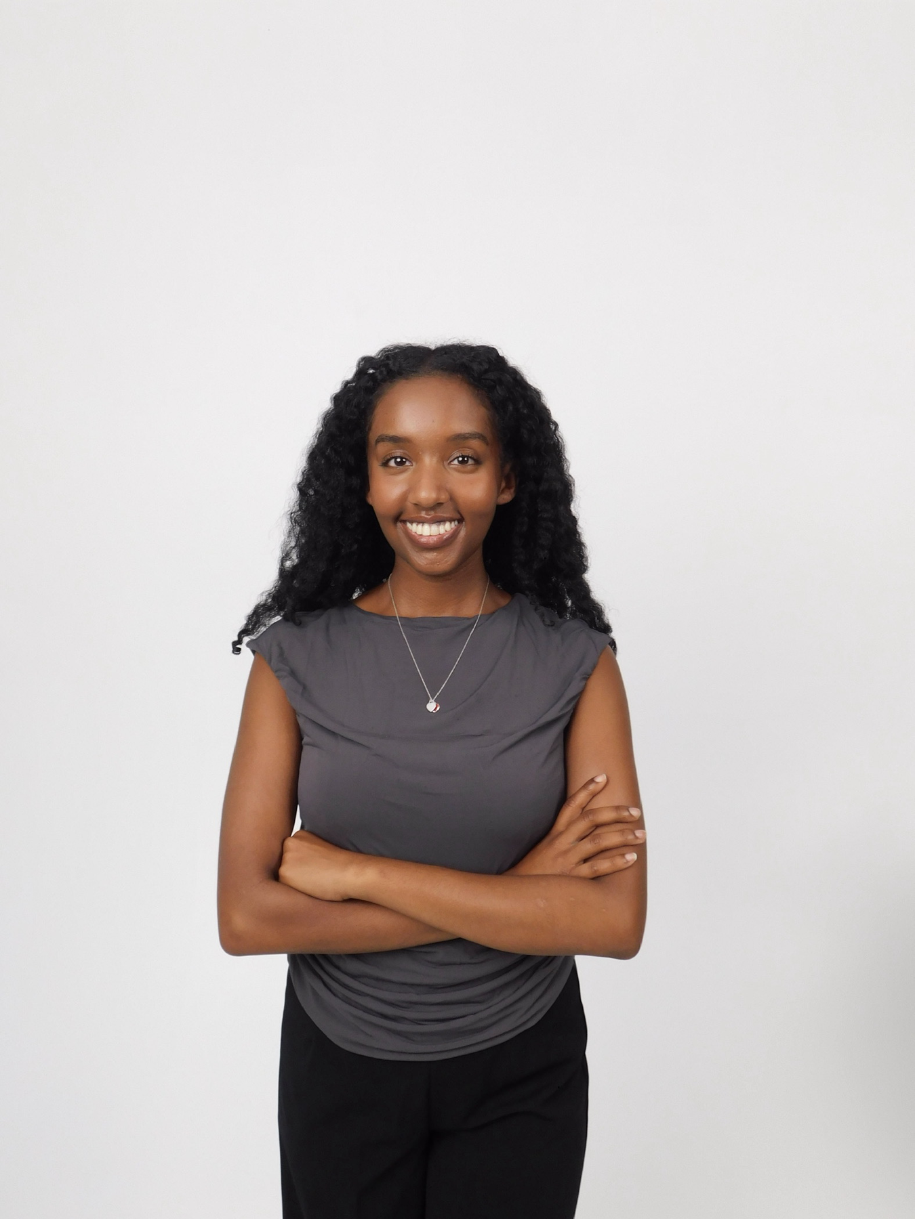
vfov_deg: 60.0
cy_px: 610
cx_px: 458
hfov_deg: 46.8
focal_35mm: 30
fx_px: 1057
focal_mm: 5.3
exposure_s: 1/80
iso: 125
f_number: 3.2
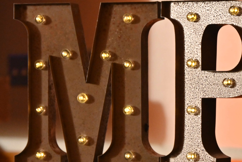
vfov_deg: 4.9
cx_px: 193
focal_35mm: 281
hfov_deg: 7.3
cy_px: 71
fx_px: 1889
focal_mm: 115
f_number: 6.3
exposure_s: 1/100
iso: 2000
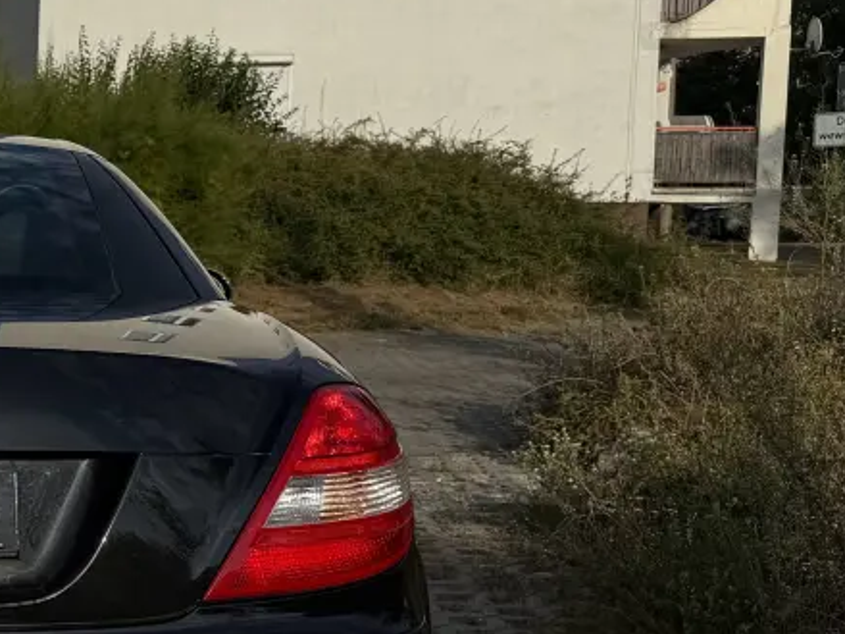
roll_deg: -0.8
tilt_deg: -5.2
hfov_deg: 24.0
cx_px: -283
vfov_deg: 21.0
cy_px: 358
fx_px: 1708
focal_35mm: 70
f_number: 1.78
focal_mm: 6.76
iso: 80
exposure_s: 1/14286
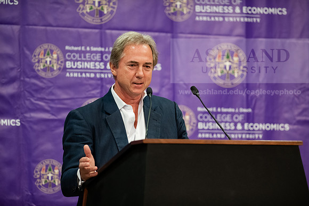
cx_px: 154
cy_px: 103
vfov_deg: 4.6
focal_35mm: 300
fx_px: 2575
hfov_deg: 6.9
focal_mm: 300
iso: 2500
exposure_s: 1/200
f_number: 3.2
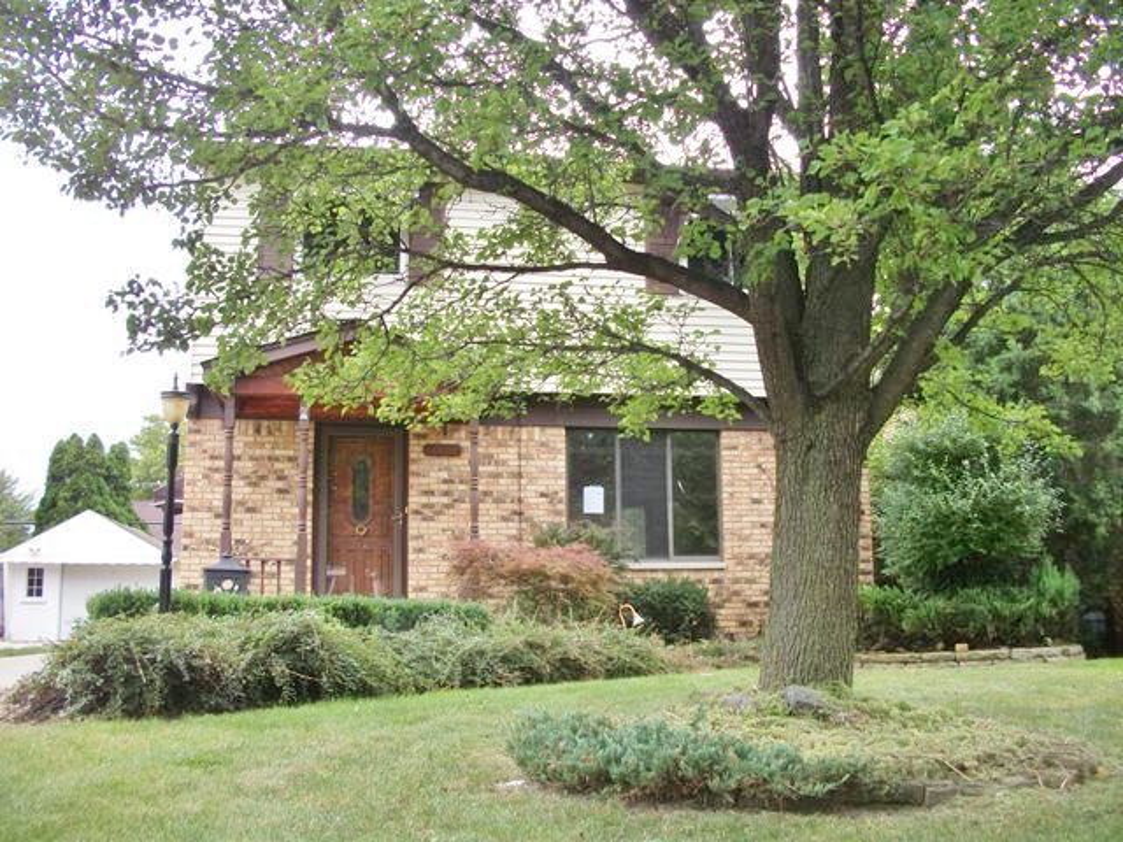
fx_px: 1135
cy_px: 421
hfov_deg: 52.6
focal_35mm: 35
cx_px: 562
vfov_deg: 40.7
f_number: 3.1
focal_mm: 6.3
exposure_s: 1/160
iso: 80
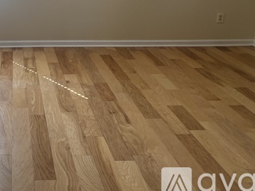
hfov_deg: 34.9
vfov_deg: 26.7
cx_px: 30
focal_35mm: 52
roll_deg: +1.1
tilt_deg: -9.5
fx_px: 383
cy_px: 7
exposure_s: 1/121
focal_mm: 5.96
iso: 100
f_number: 1.6
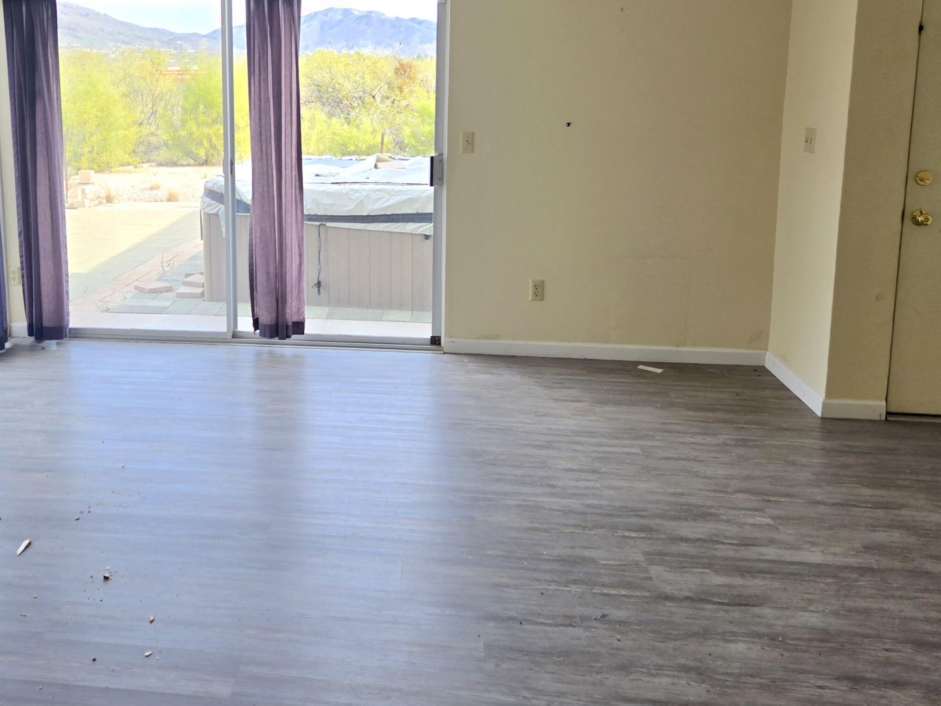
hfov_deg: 52.6
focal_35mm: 34
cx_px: 290
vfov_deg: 41.0
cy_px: 205
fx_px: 924
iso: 25
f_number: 1.8
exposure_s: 1/336
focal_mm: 5.4
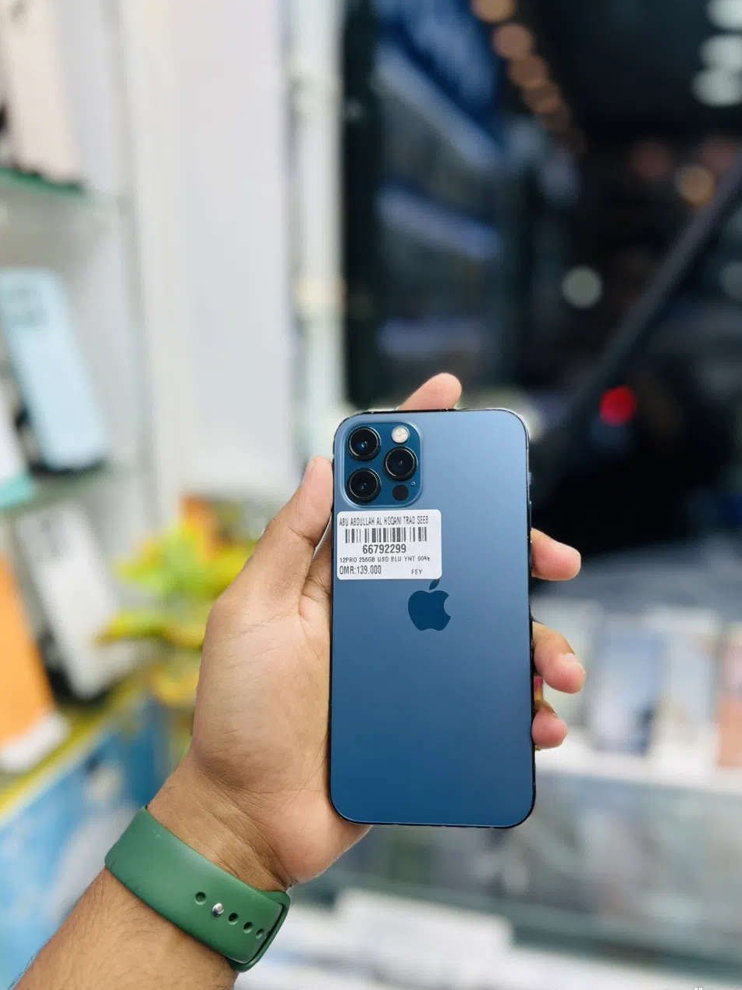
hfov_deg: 49.7
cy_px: 530
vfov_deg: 63.4
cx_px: 374
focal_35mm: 28
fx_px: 800
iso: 40
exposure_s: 1/250
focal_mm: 5.7
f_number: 1.5
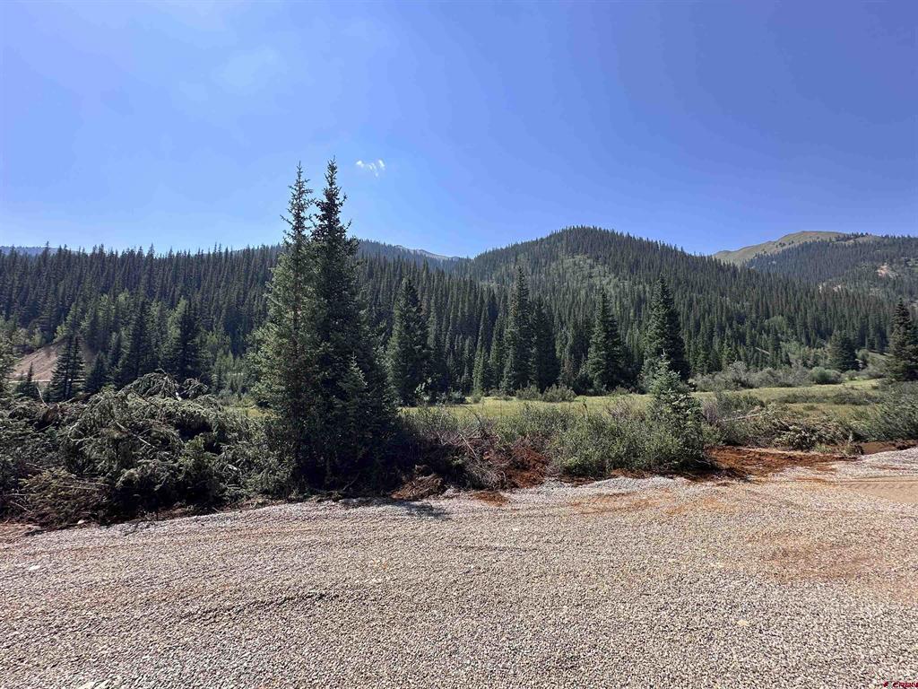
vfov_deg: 85.7
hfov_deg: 102.1
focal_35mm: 14
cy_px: 344
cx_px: 459
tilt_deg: +6.6
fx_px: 371
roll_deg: +0.1
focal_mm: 2.22
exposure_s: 1/882
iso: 40
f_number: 2.2
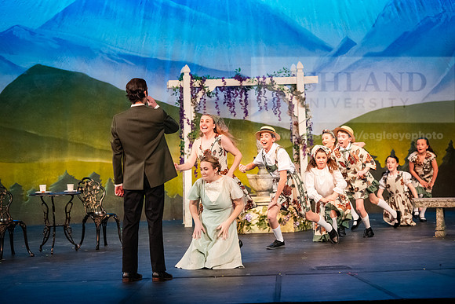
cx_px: 228
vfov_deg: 11.8
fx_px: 1466
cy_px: 152
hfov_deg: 17.6
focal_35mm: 116
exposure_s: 1/250
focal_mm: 116
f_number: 3.2
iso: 4000
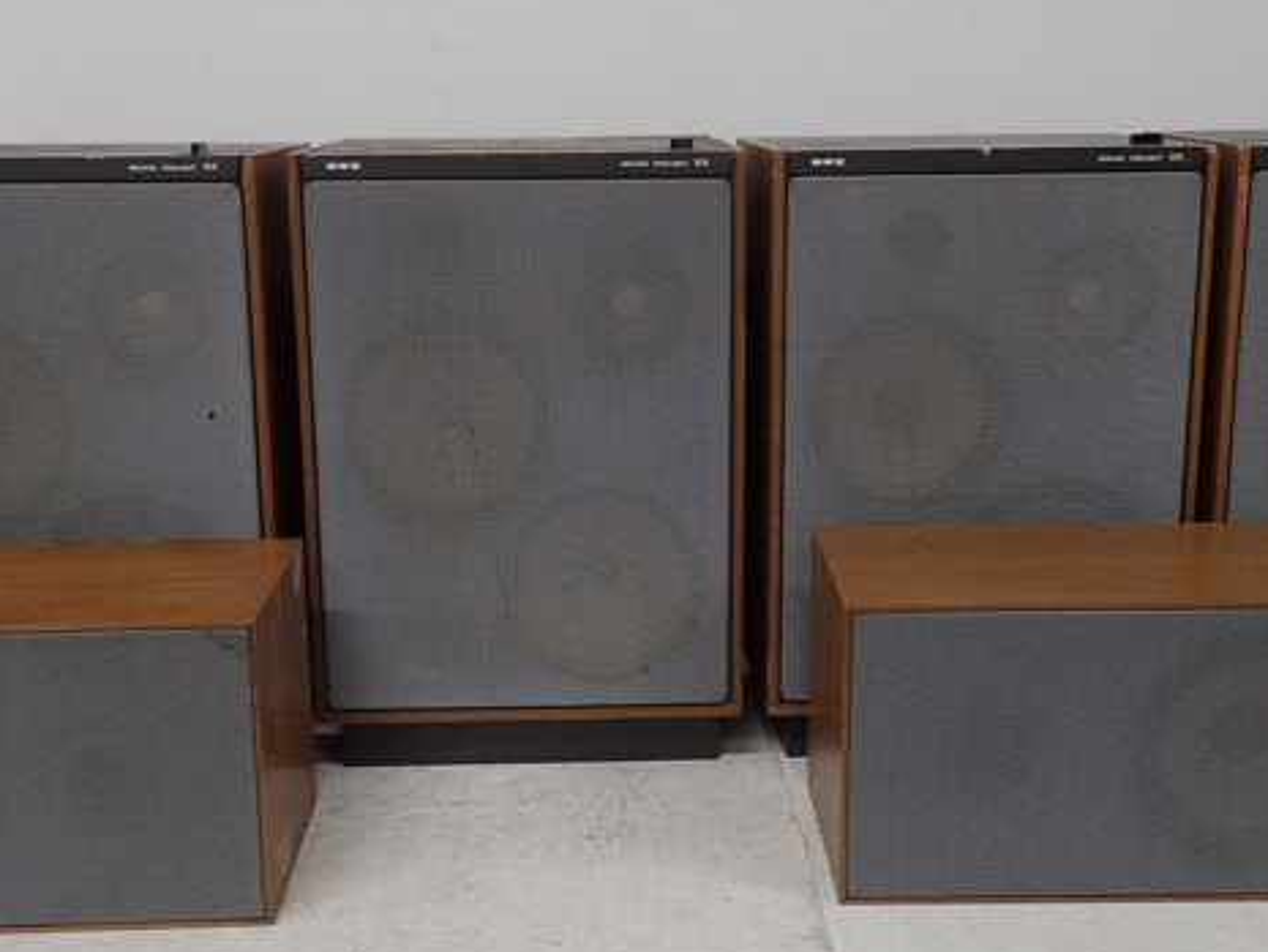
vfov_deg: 33.6
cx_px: 649
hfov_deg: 43.8
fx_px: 1576
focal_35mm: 43
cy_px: 456
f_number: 2
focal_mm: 4.5
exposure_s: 1/60
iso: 125
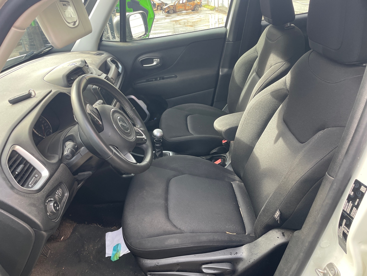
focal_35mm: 26
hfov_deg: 67.3
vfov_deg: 53.1
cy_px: 138
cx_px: 184
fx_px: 276
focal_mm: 4.2
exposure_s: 1/121
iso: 64
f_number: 1.6
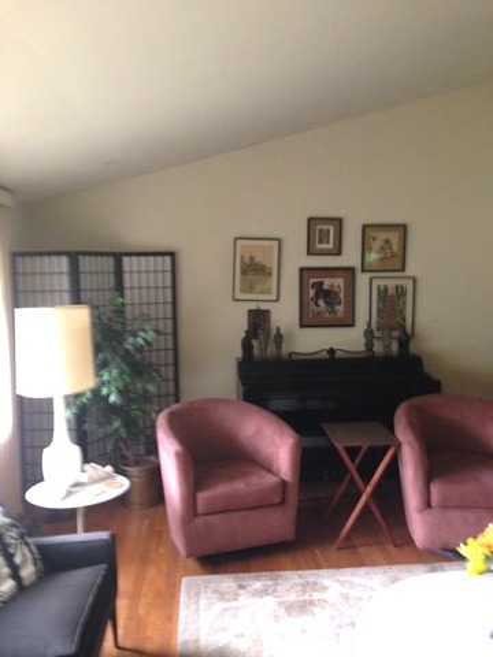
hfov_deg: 42.9
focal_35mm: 33
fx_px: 627
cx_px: 246
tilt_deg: -6.5
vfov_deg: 55.4
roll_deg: +1.6
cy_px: 328
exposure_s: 1/20
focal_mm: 4.12
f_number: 2.4
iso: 250
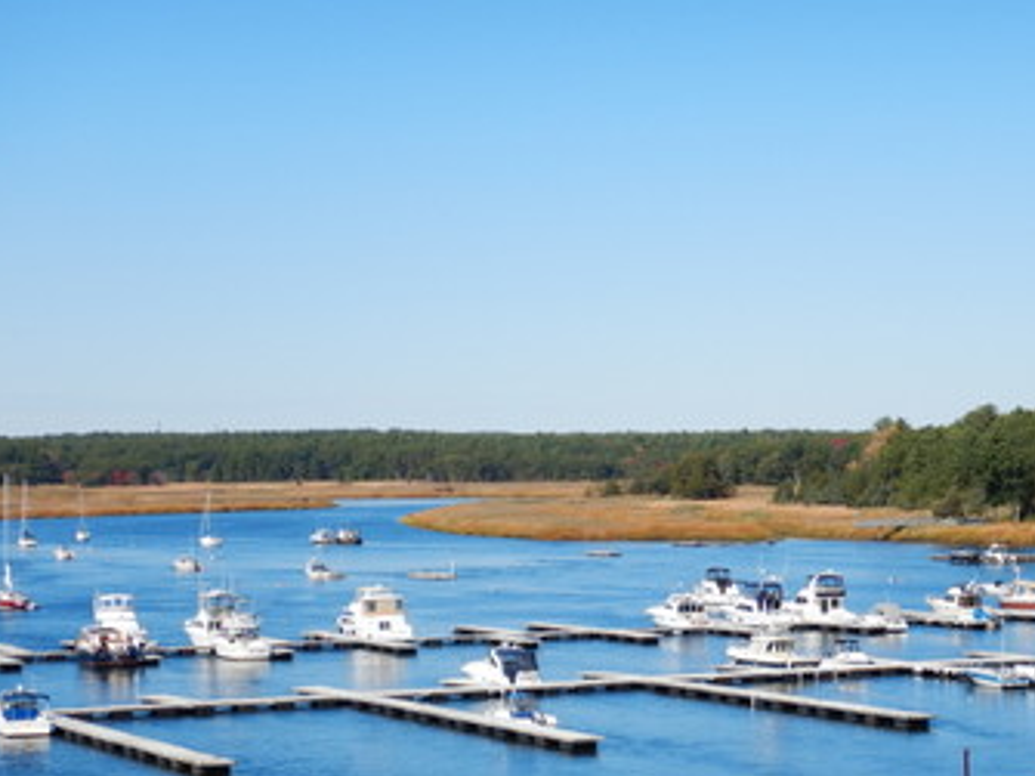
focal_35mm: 100
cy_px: 573
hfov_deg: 19.6
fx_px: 2989
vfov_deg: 14.7
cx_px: 686
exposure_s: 1/1000
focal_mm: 12
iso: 125
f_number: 4.5
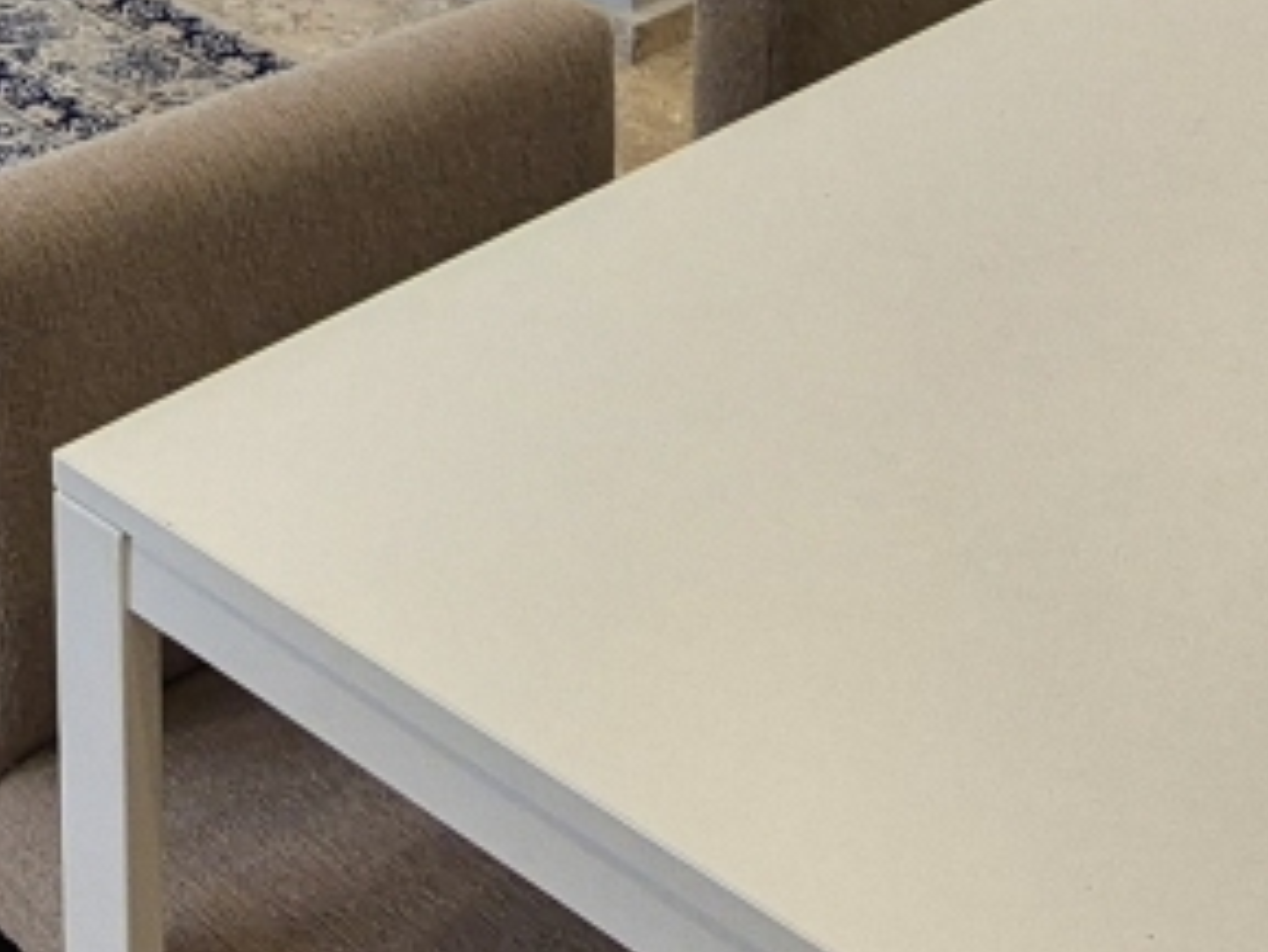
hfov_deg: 26.2
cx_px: 140
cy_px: -408
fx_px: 2638
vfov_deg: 18.5
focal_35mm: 72
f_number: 2.2
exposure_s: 1/50
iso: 160
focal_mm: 2.2
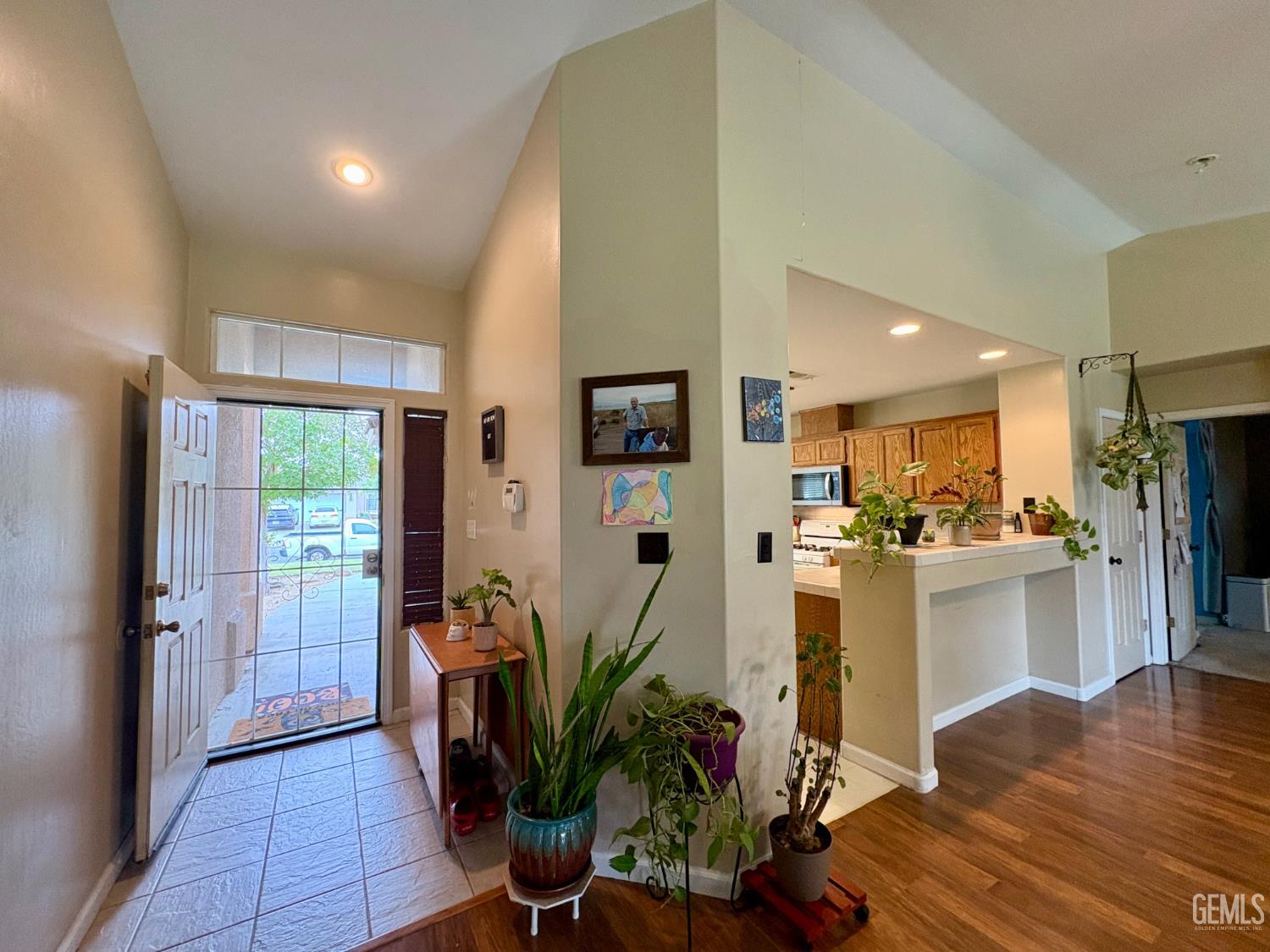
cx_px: 635
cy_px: 476
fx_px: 514
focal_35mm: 14
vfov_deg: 85.7
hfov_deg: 102.1
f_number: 2.2
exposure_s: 1/60
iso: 400
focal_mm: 2.22
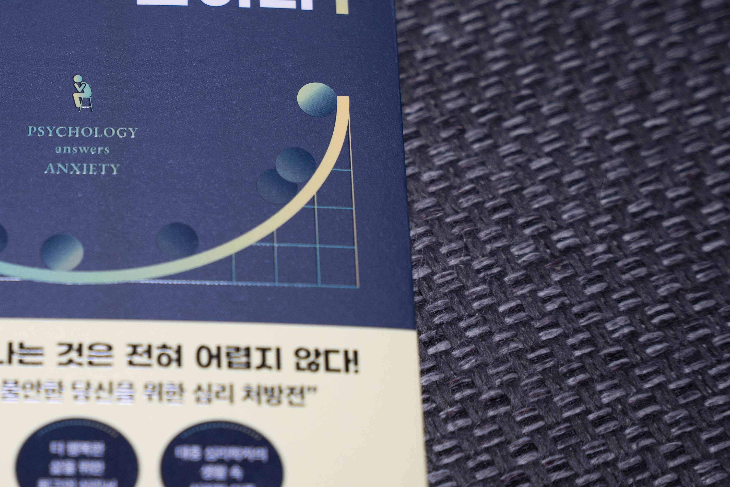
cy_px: 194
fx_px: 2224
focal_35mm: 110
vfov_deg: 12.5
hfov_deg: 18.4
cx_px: 91
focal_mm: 57.9
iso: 125
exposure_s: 1/80
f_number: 3.2
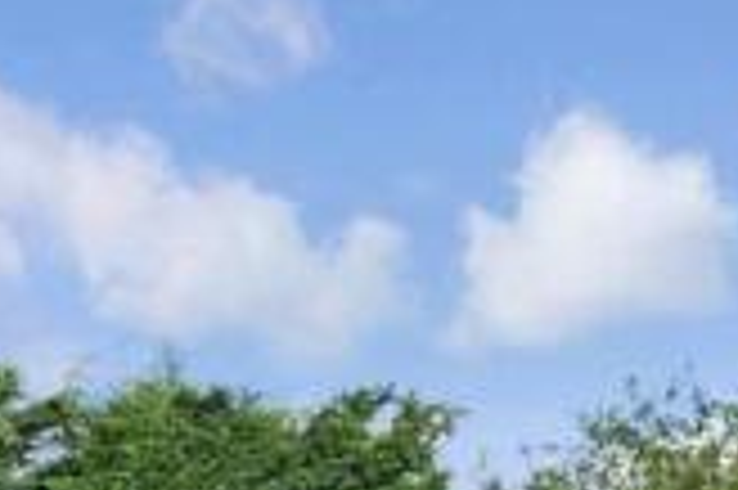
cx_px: 378
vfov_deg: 19.4
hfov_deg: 33.4
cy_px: 753
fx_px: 1229
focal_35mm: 60
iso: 400
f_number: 13
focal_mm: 10
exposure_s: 1/200
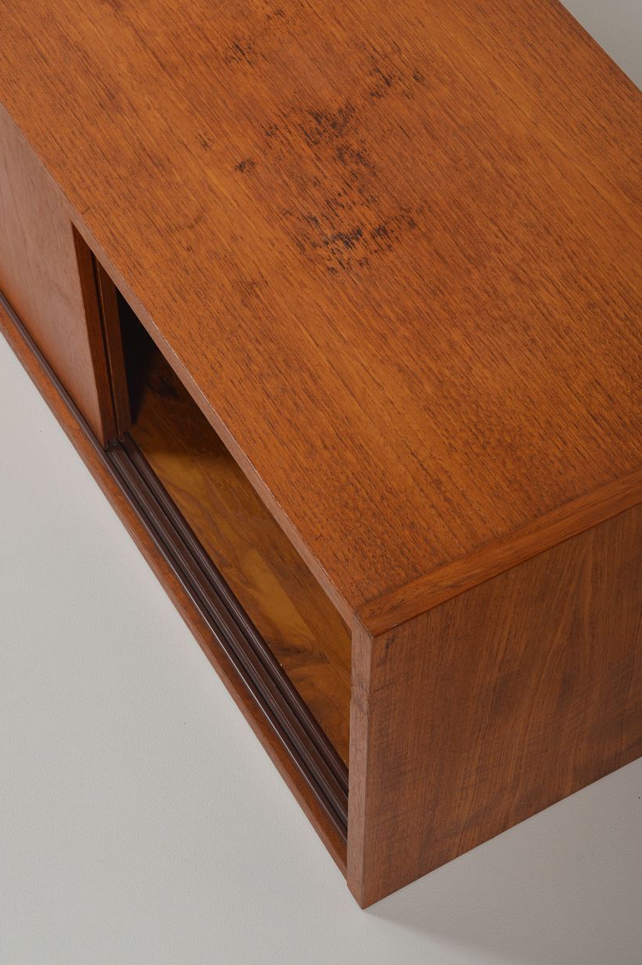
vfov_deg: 22.9
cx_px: 303
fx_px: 2385
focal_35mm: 89
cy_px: 419
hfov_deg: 15.3
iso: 100
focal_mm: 48
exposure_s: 1/125
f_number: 22
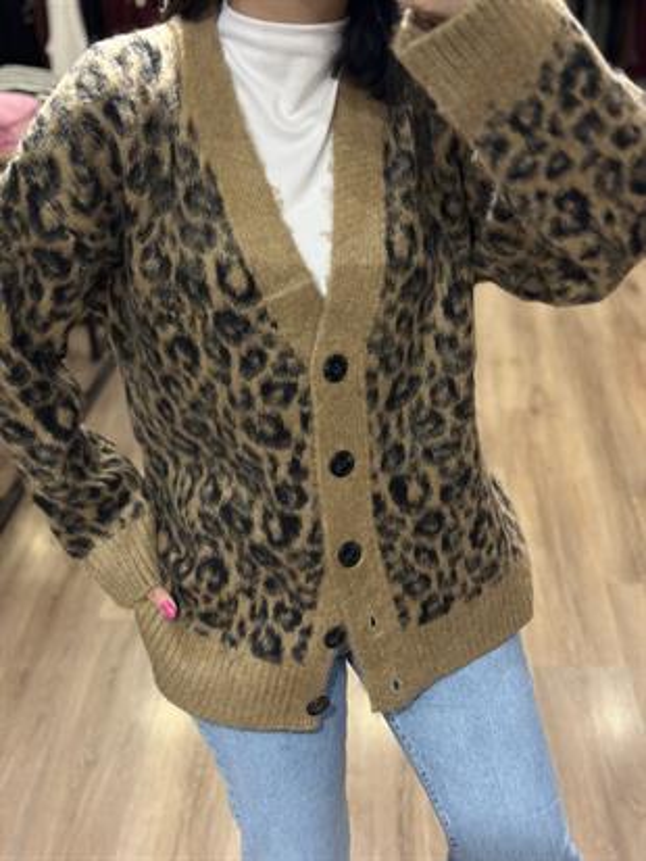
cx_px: 323
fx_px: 1194
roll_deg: +2.9
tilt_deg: -27.1
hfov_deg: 30.3
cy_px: 430
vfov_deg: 39.6
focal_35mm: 48
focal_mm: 6.86
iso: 125
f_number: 1.78
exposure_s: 1/50
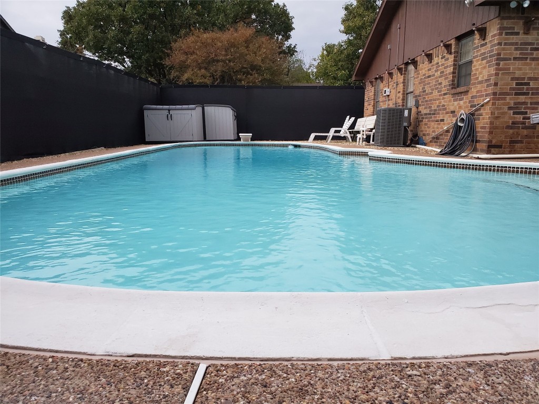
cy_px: 202
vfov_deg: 53.1
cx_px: 270
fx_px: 405
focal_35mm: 26
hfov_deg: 67.3
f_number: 2.4
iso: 320
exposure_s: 1/50
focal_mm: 4.3
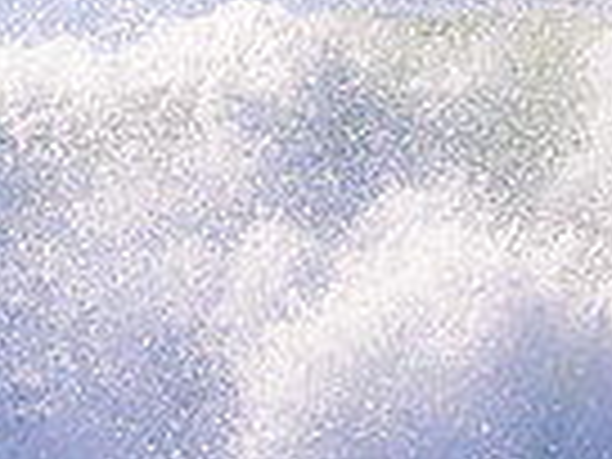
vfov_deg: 0.5
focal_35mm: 3293
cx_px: -644
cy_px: 412
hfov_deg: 0.6
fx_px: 58219
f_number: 11
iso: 1000
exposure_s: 1/2000
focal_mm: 800
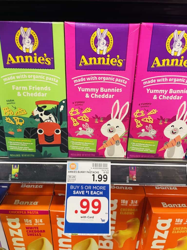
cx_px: 94
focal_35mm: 26
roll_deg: -1.0
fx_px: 187
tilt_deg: -24.1
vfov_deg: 67.3
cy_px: 125
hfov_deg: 53.1
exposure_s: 1/44
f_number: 1.6
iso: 160
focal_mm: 4.2
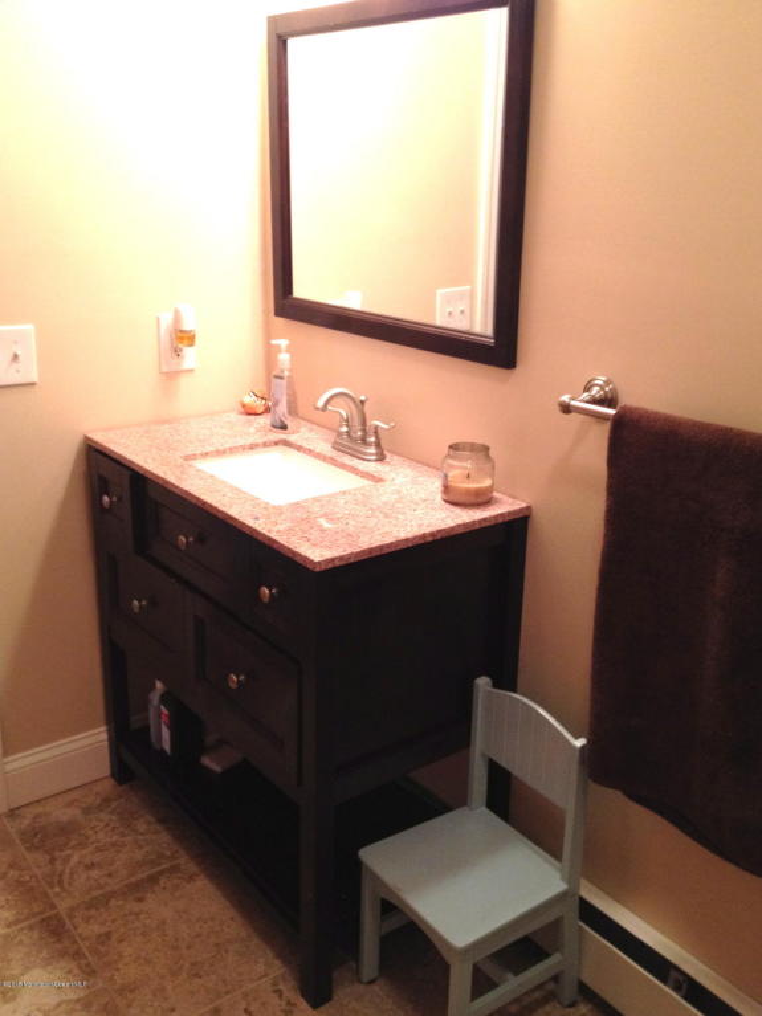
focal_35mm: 35
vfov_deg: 52.6
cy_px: 508
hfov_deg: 40.7
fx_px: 1028
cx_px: 381
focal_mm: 4.28
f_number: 2.4
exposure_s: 1/20
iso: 160
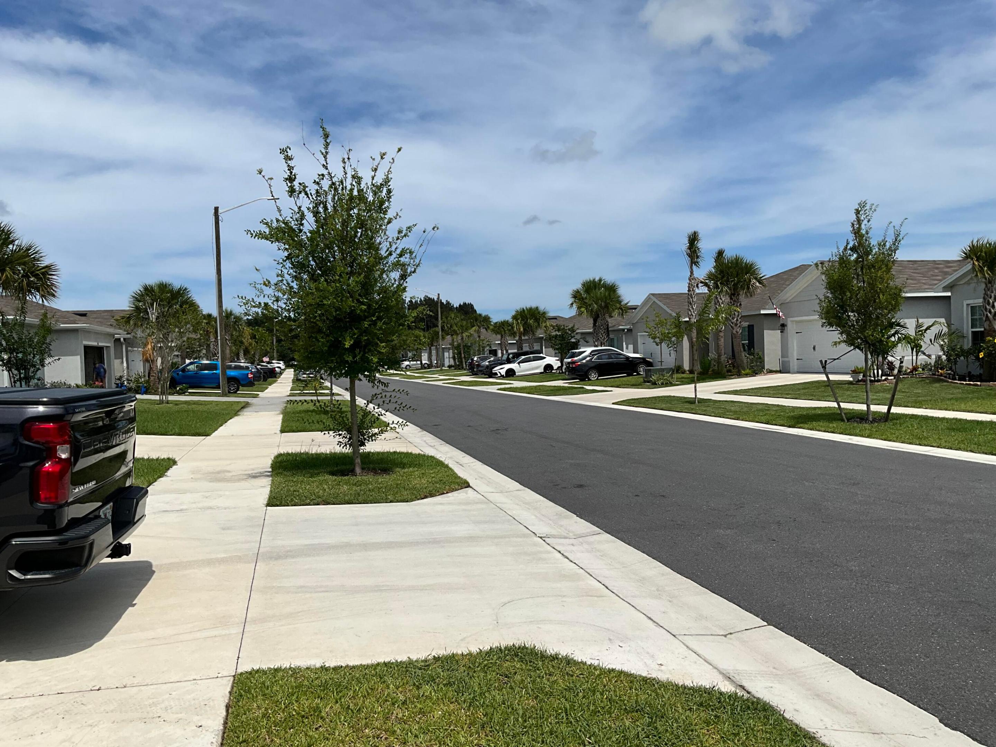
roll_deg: +3.4
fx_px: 834
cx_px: 498
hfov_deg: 61.7
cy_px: 374
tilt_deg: -0.3
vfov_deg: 48.2
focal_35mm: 29
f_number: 1.8
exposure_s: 1/4405
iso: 25
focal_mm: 3
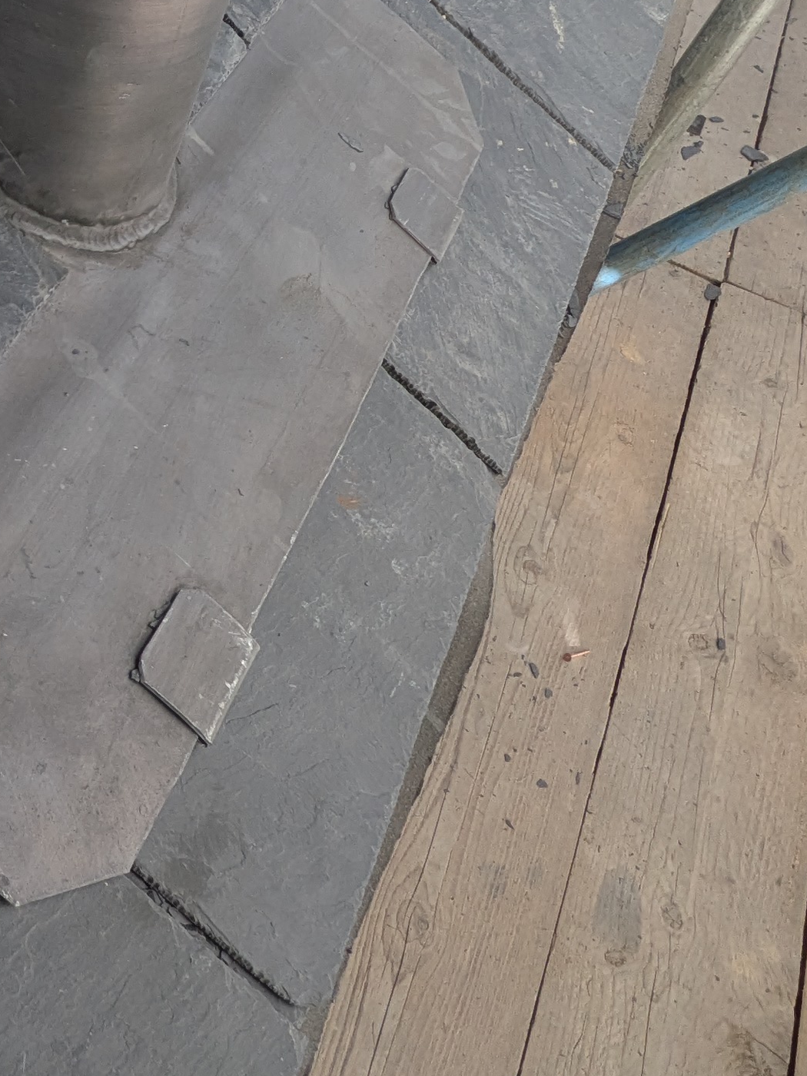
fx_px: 1243
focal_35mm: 40
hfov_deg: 32.3
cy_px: 347
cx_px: -51
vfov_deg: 46.0
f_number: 2.2
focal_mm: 1.83
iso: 51
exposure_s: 1/235
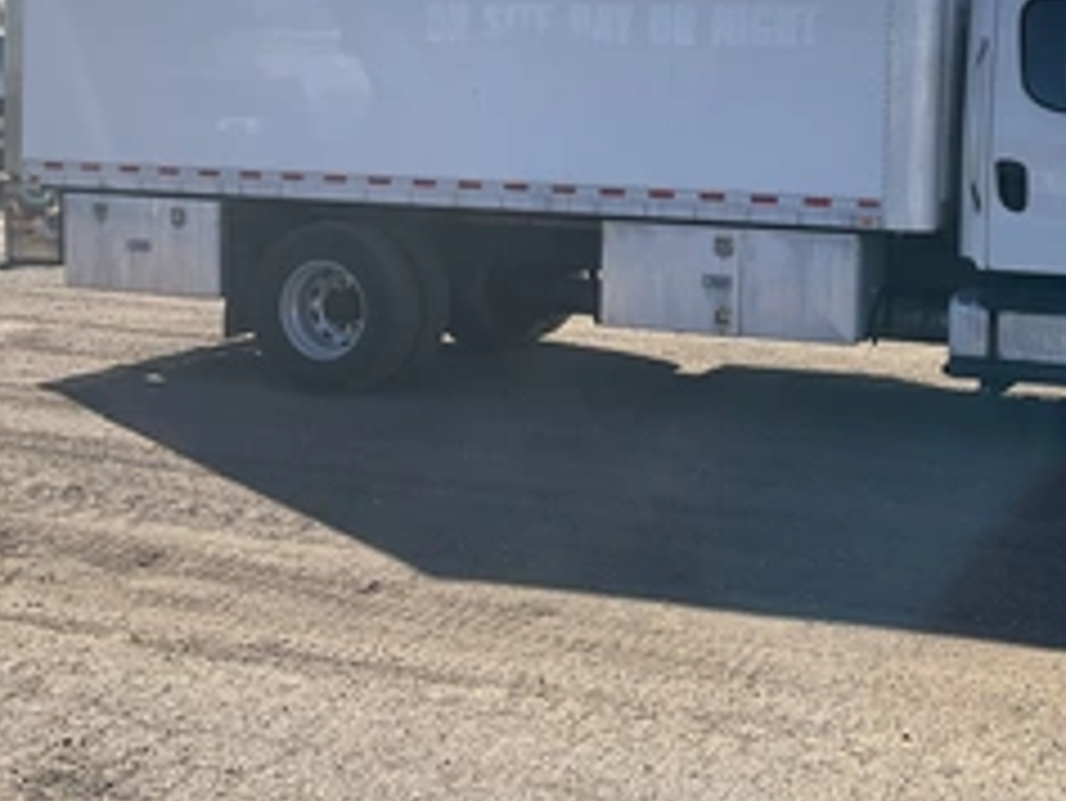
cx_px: 796
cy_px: 162
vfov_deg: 29.1
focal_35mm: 49
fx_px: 1510
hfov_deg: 37.9
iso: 25
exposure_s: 1/1786
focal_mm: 3
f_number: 1.8
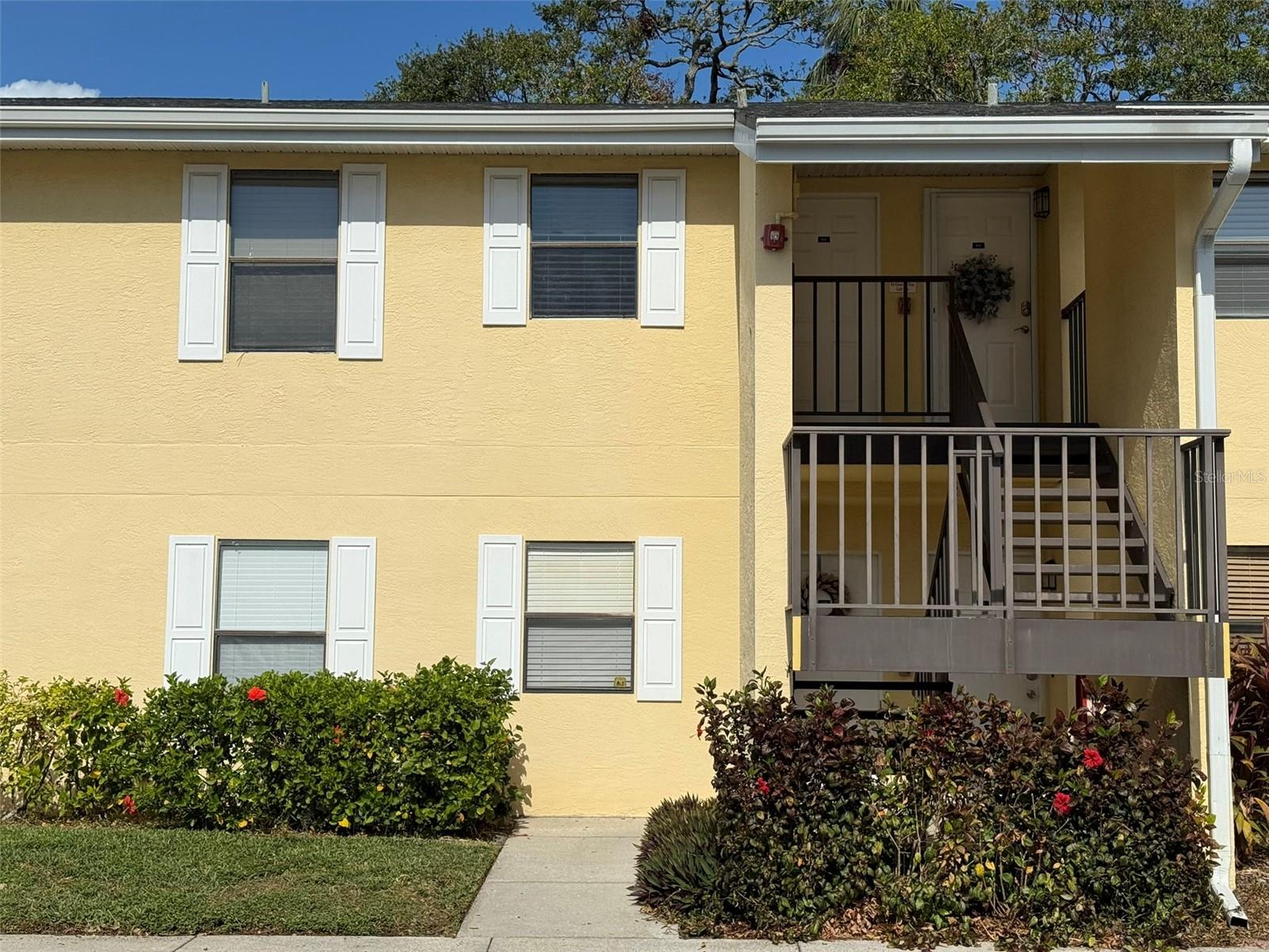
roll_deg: -1.1
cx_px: 634
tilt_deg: +5.9
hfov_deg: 39.7
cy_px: 476
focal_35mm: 48
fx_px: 1760
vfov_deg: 30.3
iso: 64
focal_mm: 6.76
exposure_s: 1/9901
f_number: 1.78
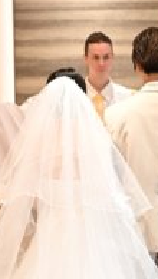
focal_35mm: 141
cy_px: 243
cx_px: 76
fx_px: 1048
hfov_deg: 8.6
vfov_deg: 15.1
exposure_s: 1/400
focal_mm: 35
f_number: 1.6
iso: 800
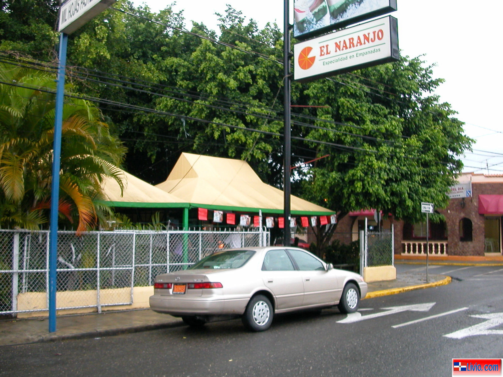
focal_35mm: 37
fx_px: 538
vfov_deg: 38.7
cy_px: 188
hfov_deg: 50.1
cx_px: 252
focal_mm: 5.6
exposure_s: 1/58.3
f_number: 2.7
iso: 100
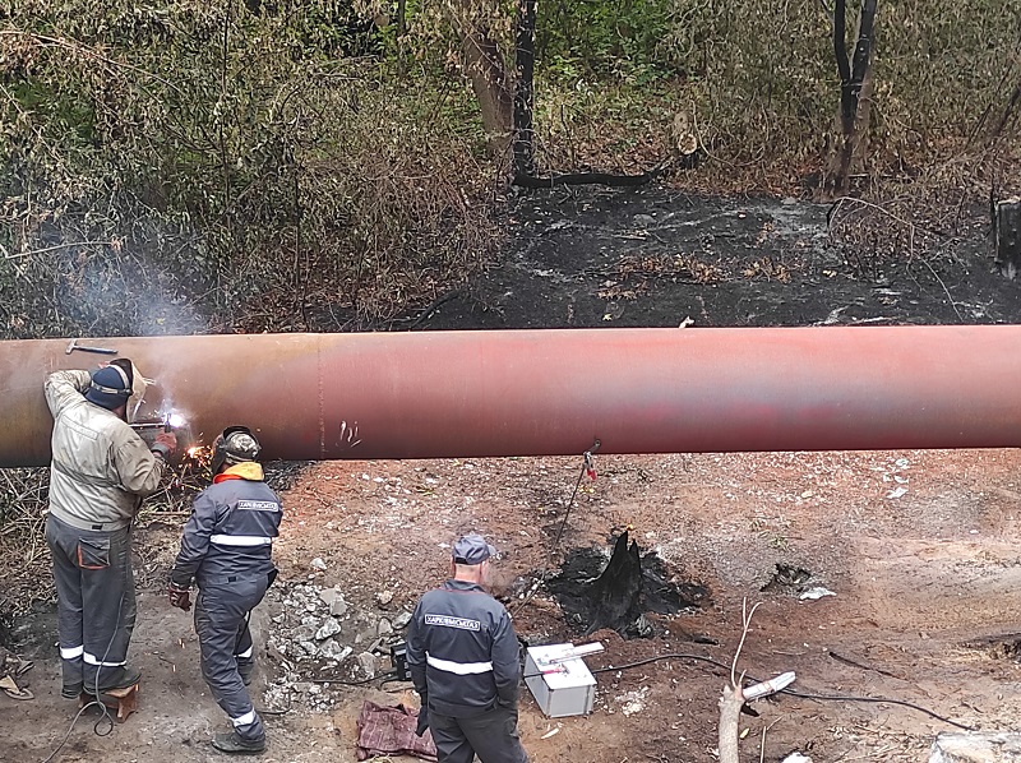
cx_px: 510
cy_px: 382
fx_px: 736
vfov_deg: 54.8
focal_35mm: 25
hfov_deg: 69.5
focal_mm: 5.43
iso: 100
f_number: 1.89
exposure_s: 1/106
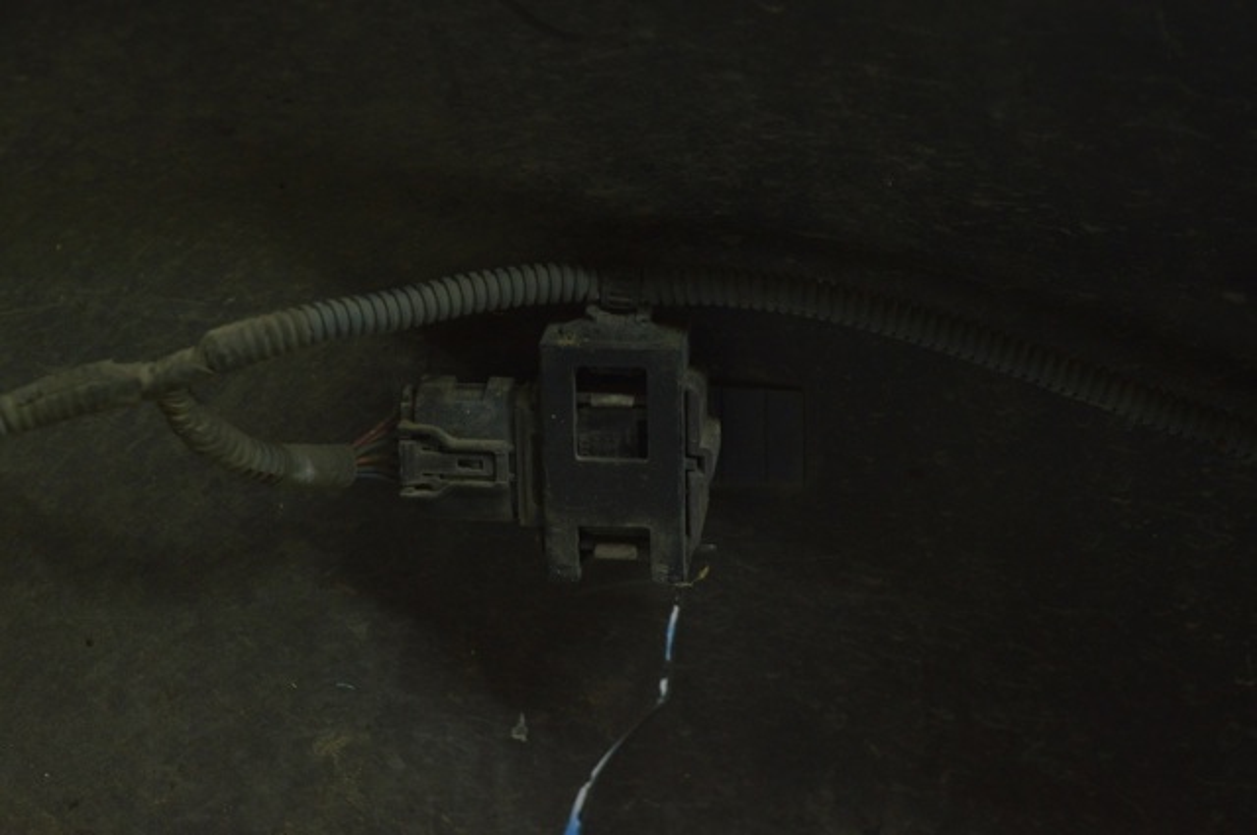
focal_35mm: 82
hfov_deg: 24.6
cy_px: 418
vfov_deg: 16.5
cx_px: 628
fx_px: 2877
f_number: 5.6
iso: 400
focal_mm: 55
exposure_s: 1/50
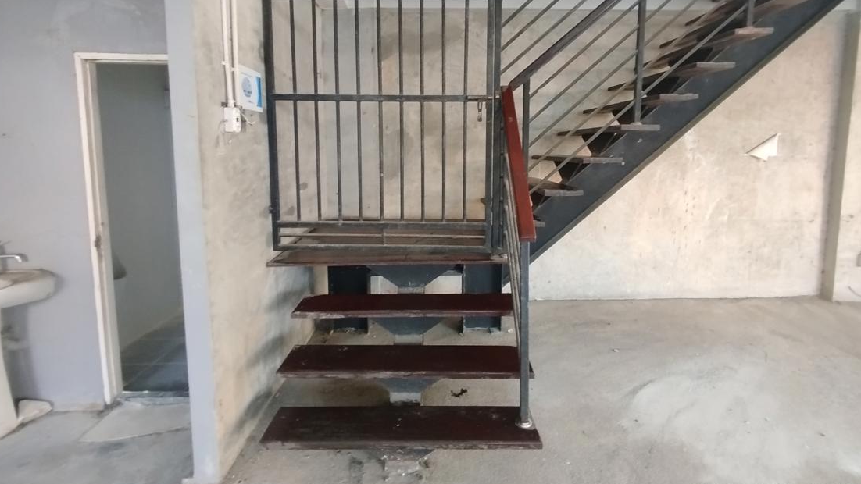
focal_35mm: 17
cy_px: 194
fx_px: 388
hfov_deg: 95.9
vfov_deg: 63.4
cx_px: 437
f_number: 2.2
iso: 250
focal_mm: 1.65
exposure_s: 1/33
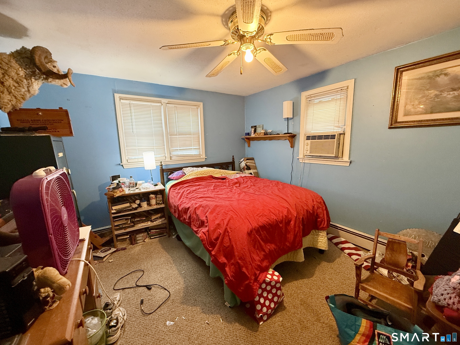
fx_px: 186
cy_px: 172
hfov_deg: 102.1
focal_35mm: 14
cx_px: 230
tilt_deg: -9.5
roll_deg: +1.6
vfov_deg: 85.7
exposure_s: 1/60
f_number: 2.2
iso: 320
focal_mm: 2.22
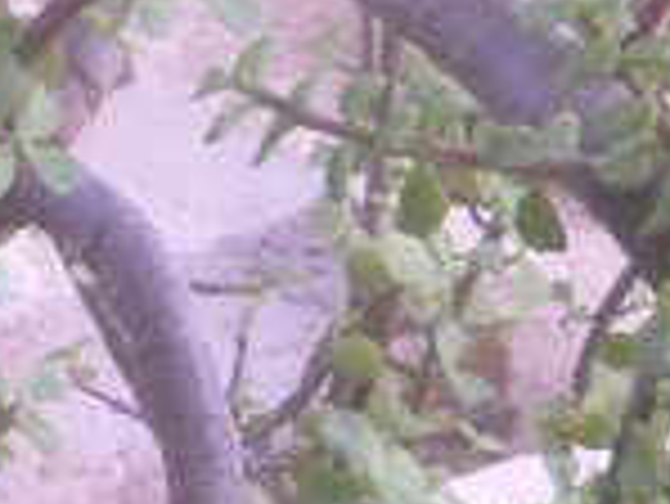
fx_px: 3409
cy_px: 522
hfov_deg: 11.0
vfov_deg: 8.4
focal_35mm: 176
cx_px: -207
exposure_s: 1/60
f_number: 3.1
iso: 227
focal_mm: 6.72
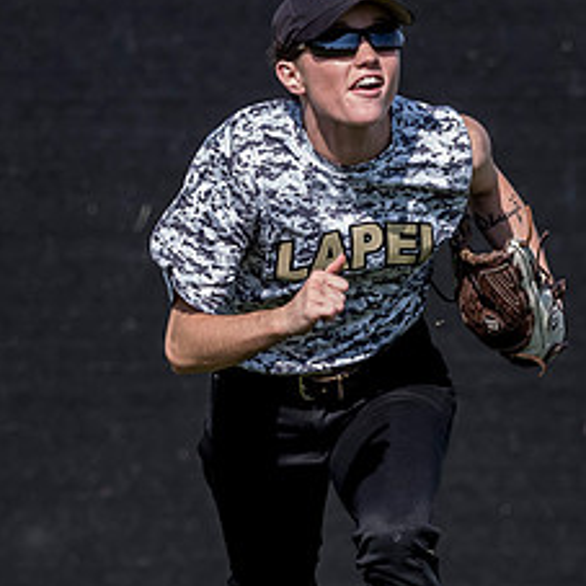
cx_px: 329
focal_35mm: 1675
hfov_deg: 1.0
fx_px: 32080
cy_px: 496
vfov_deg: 1.0
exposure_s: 1/2000
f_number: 4
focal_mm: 300
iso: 500
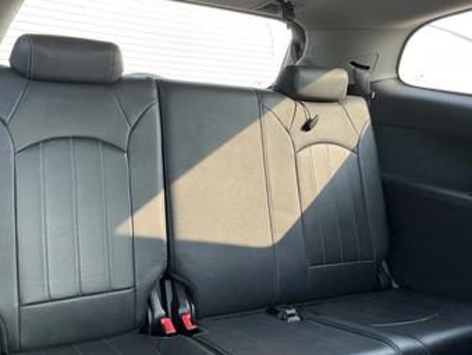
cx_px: 205
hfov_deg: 55.1
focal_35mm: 33
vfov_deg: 42.9
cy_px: 155
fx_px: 450
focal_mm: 3
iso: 64
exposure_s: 1/122
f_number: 1.8
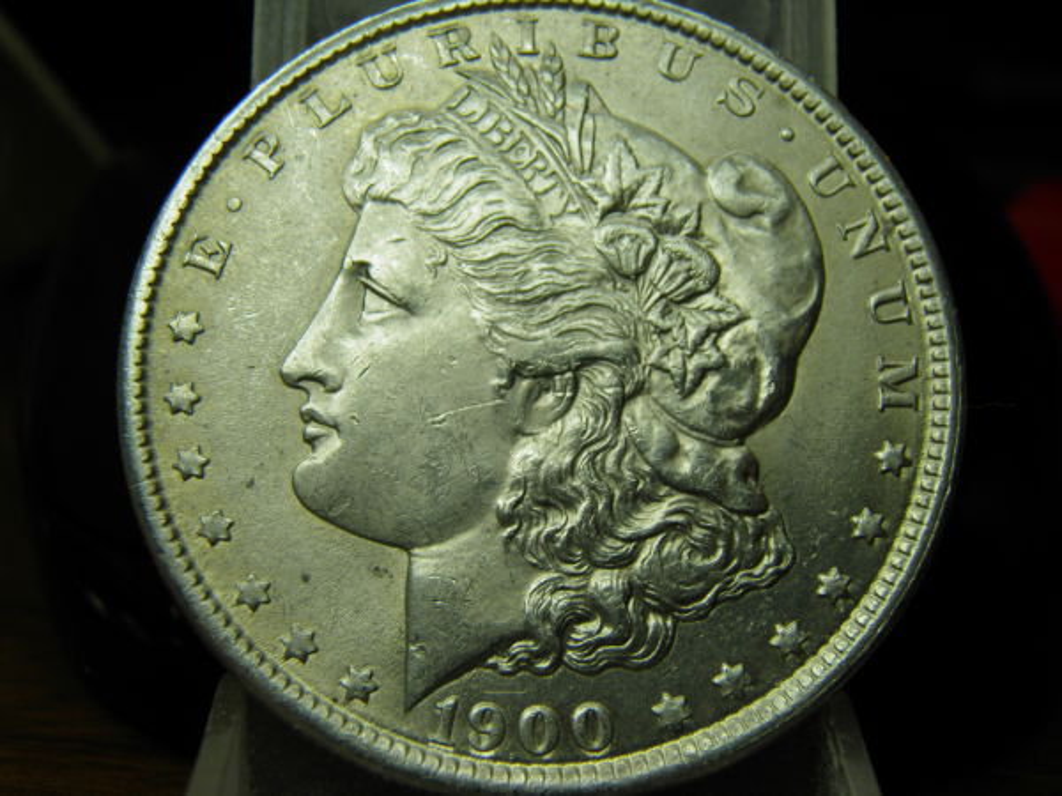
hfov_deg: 23.3
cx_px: 531
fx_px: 2577
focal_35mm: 84
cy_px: 398
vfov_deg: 17.6
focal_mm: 15.2
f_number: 5.6
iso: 50
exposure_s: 1/80
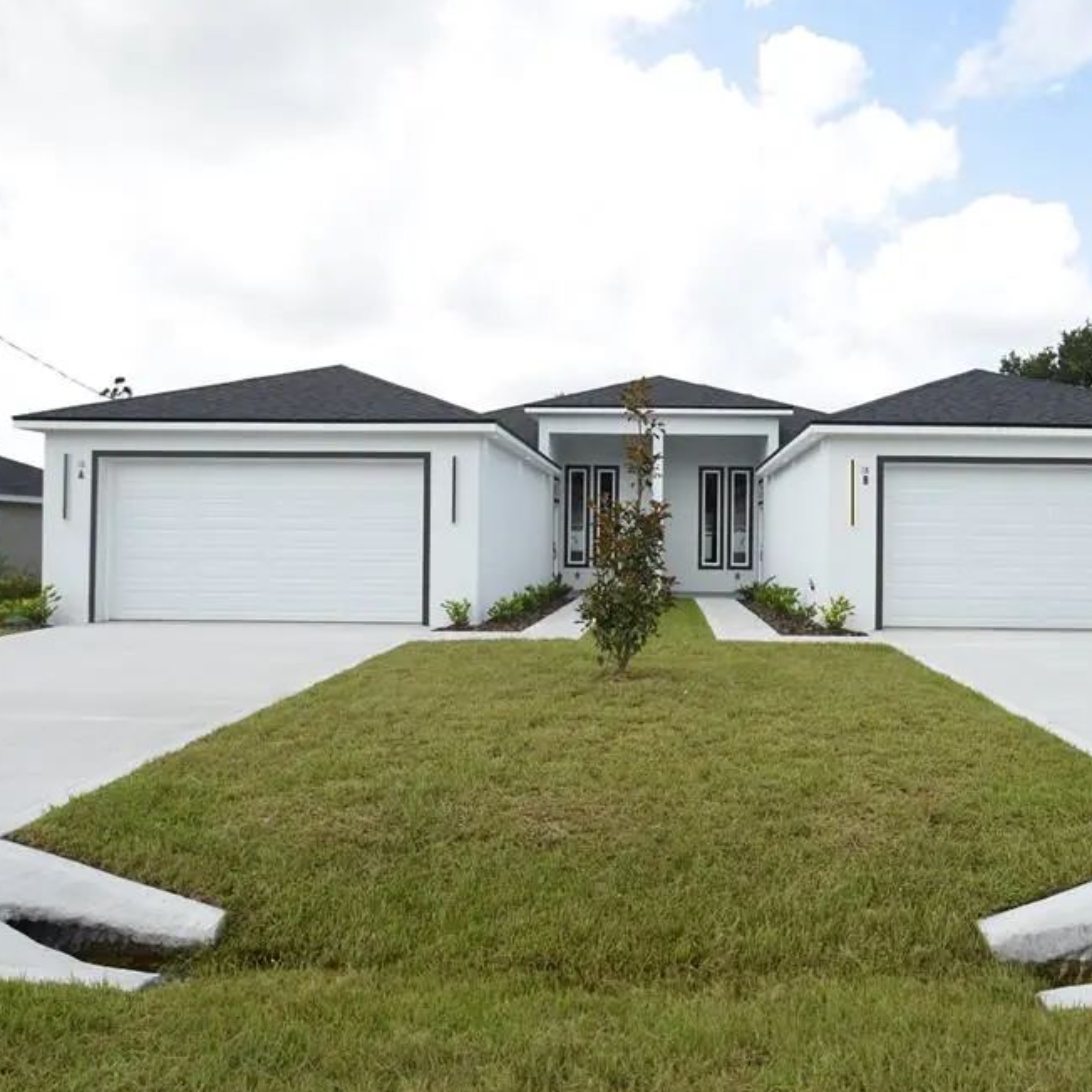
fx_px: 857
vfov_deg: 65.0
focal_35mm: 24
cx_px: 658
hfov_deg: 64.4
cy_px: 529
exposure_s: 1/160
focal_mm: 12
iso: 100
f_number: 6.3
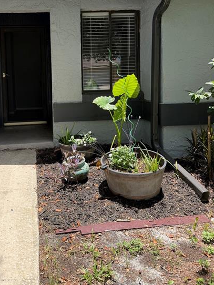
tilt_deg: -2.6
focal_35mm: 34
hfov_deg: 41.1
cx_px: 65
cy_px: 91
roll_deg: +2.2
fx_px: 280
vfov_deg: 52.7
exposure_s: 1/1522
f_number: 1.78
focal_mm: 6.76
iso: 100
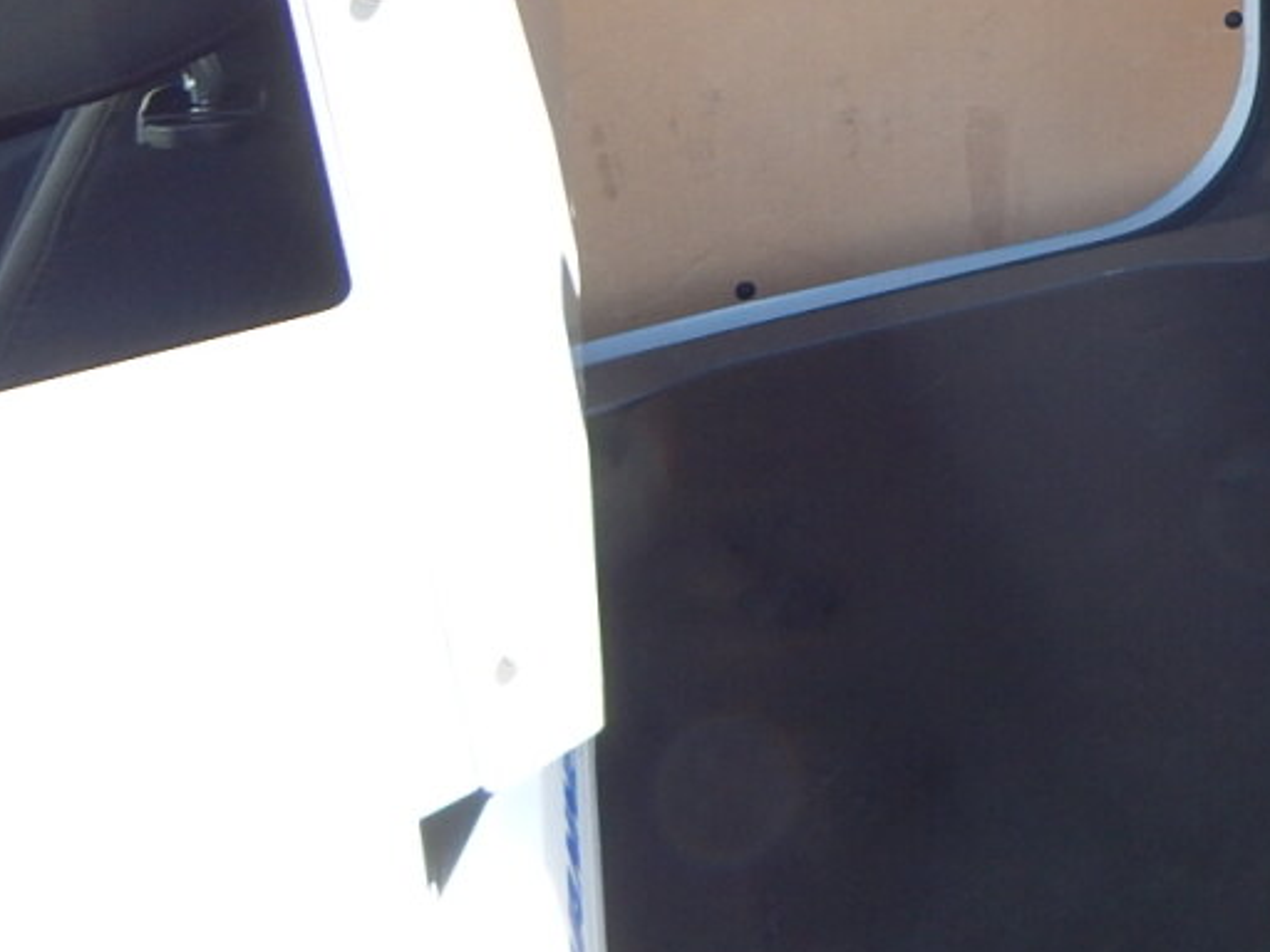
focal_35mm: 55
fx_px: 2018
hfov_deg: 30.9
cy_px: -107
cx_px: 1421
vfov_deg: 24.7
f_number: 3
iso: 125
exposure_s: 1/100
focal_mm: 4
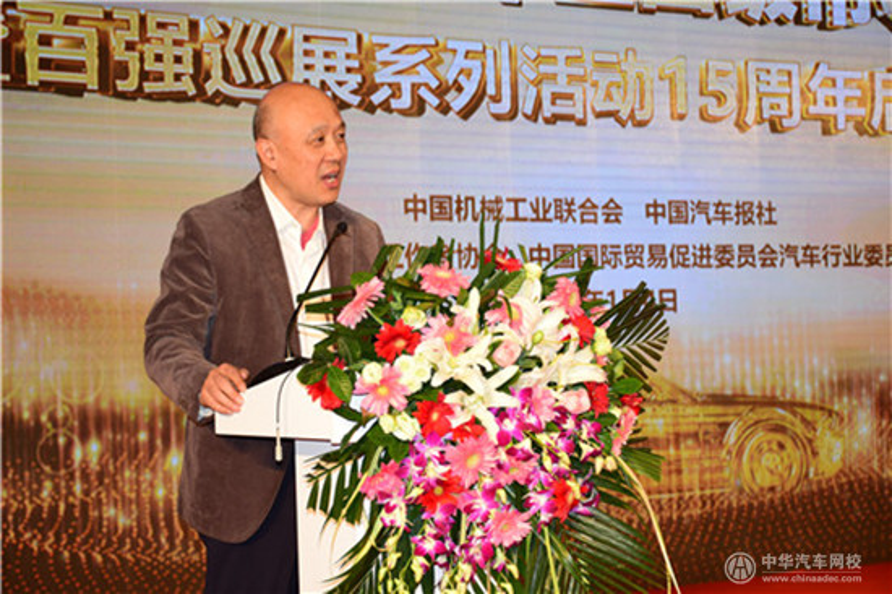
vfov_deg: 17.5
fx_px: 1931
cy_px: 297
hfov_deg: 26.0
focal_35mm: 78
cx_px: 446
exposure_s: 1/100
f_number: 4.8
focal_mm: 52
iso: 400
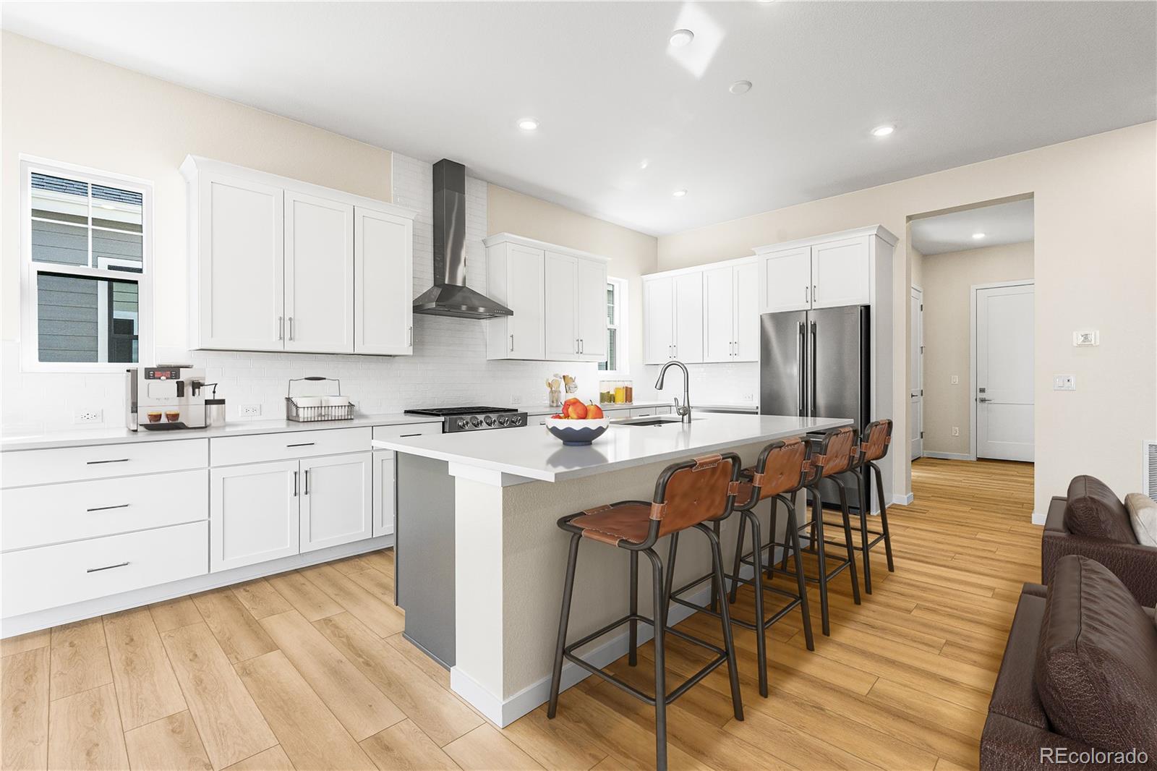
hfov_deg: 96.7
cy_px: 386
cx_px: 578
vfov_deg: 73.7
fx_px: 514
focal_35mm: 16
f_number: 8
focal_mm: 16
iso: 500
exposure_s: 1/50
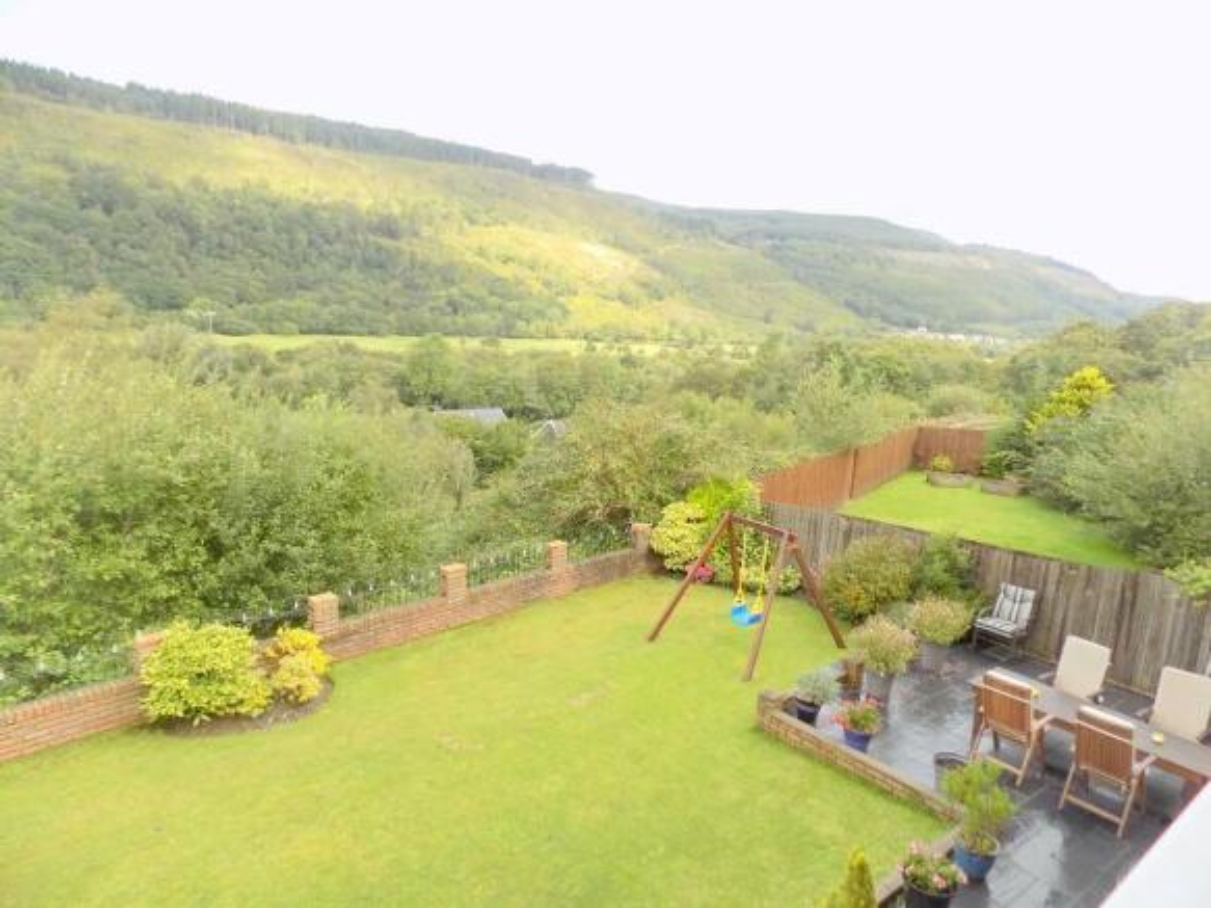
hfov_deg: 73.9
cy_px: 454
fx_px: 804
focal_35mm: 23
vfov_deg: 58.9
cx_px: 606
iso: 80
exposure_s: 1/250
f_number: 3.1
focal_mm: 4
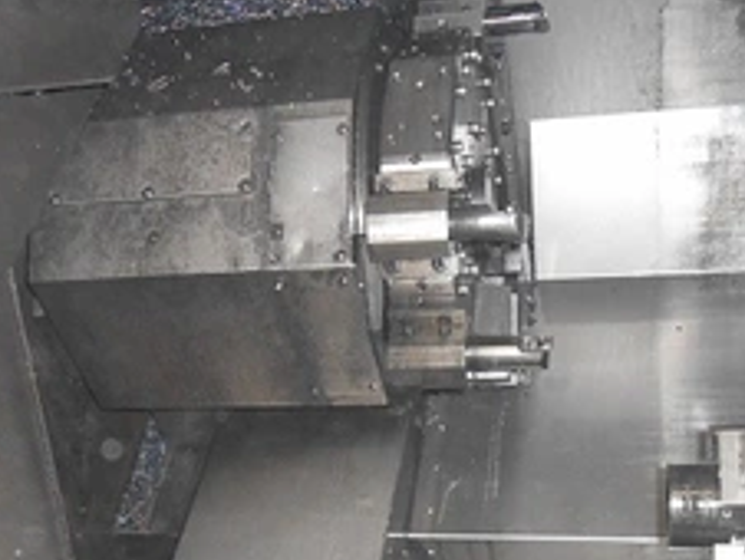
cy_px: 488
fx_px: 991
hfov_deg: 41.2
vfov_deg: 30.4
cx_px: 356
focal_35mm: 46
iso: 400
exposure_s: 1/25
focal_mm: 4.6
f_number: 3.5
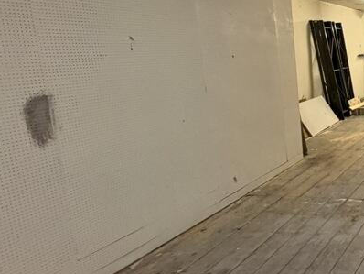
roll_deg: +1.7
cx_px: 434
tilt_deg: -8.7
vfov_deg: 39.4
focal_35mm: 36
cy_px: 102
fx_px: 379
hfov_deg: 38.4
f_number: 2.2
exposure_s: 1/50
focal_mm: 2.22
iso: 320
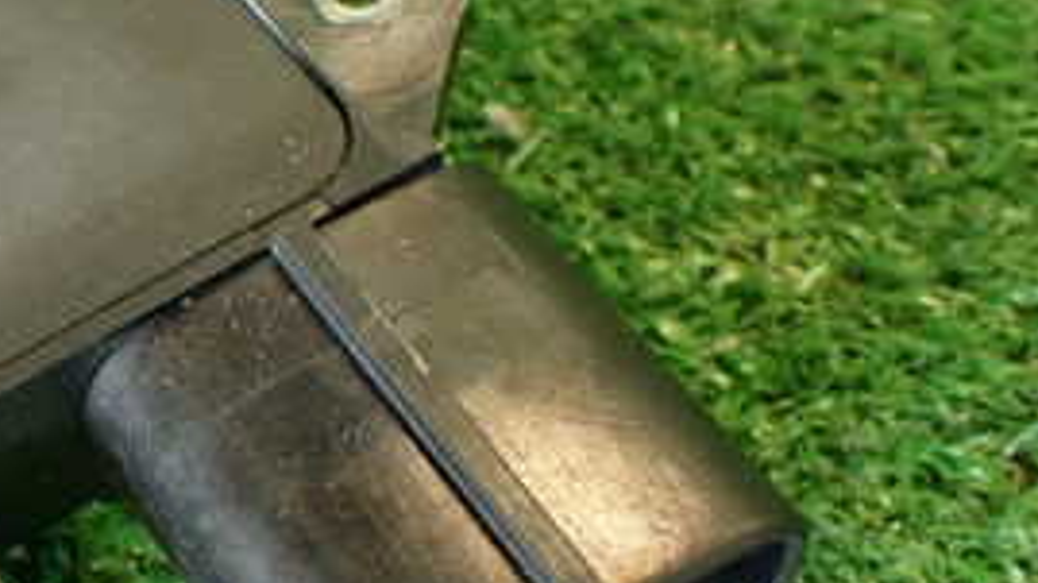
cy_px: 394
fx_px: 2008
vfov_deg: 16.5
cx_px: -77
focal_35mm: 73
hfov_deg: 26.8
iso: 250
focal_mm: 5.4
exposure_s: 1/30
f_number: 2.3
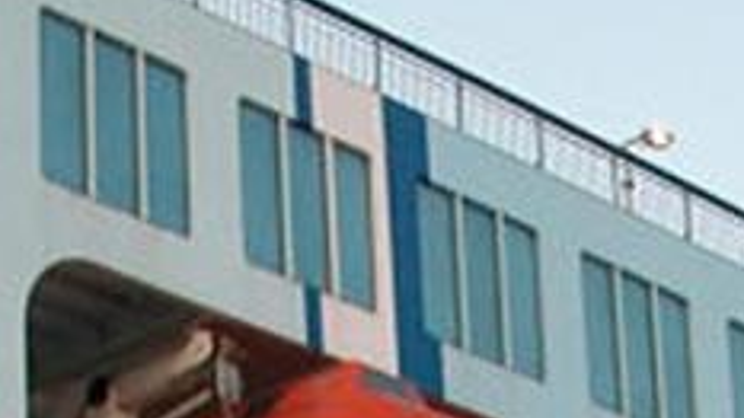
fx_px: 3491
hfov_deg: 12.1
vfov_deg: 6.4
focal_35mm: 177
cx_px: 658
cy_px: 1139
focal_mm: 5.6
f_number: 2.7
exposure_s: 1/193
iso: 100
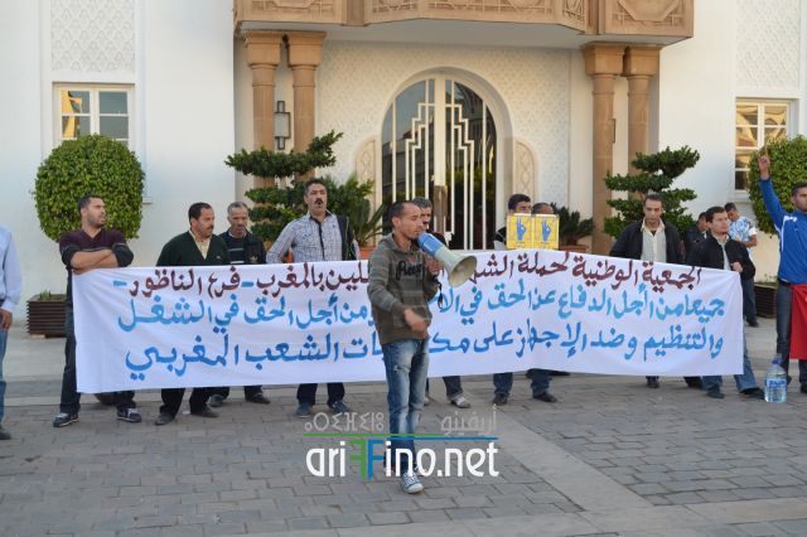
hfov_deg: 41.1
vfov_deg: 28.0
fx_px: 1075
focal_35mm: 48
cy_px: 268
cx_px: 404
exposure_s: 1/125
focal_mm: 32
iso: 180
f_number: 5.6
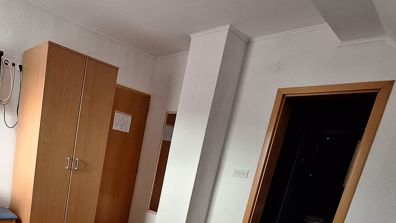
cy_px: 208
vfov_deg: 41.6
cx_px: 84
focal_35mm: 25
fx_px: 262
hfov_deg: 67.7
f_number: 2.2
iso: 200
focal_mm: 1.74
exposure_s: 1/33
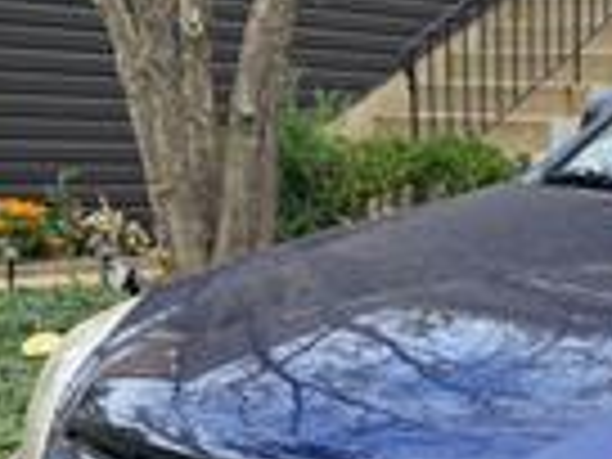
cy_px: 580
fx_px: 1503
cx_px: 801
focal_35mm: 85
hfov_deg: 20.9
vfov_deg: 16.5
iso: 80
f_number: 1.7
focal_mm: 6.3
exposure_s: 1/182
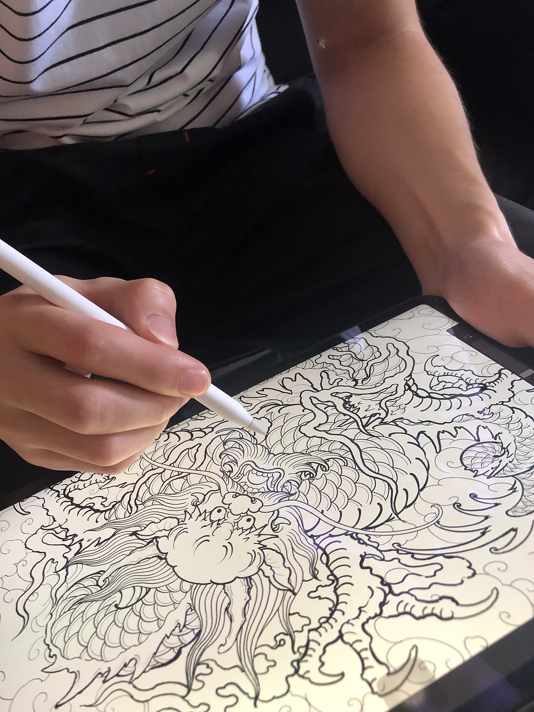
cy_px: 356
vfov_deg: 63.4
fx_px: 576
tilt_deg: -54.7
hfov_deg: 49.7
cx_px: 267
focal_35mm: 28
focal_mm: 3.99
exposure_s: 1/17
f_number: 1.8
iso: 80
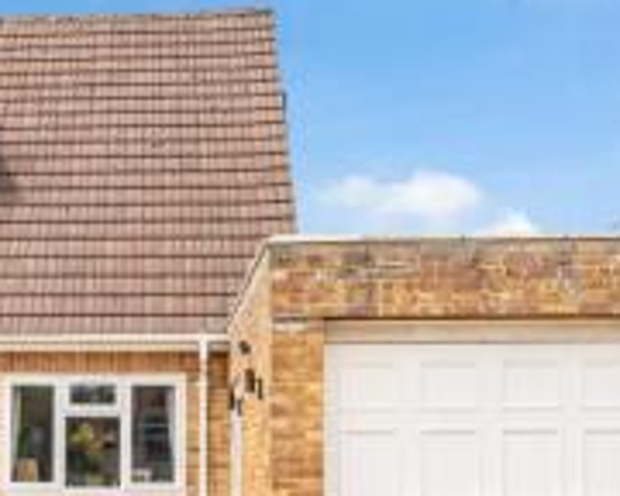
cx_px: 28
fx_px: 1505
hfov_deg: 22.5
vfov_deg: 18.6
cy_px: 394
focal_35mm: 82
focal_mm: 22
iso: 400
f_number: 8
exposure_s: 1/640
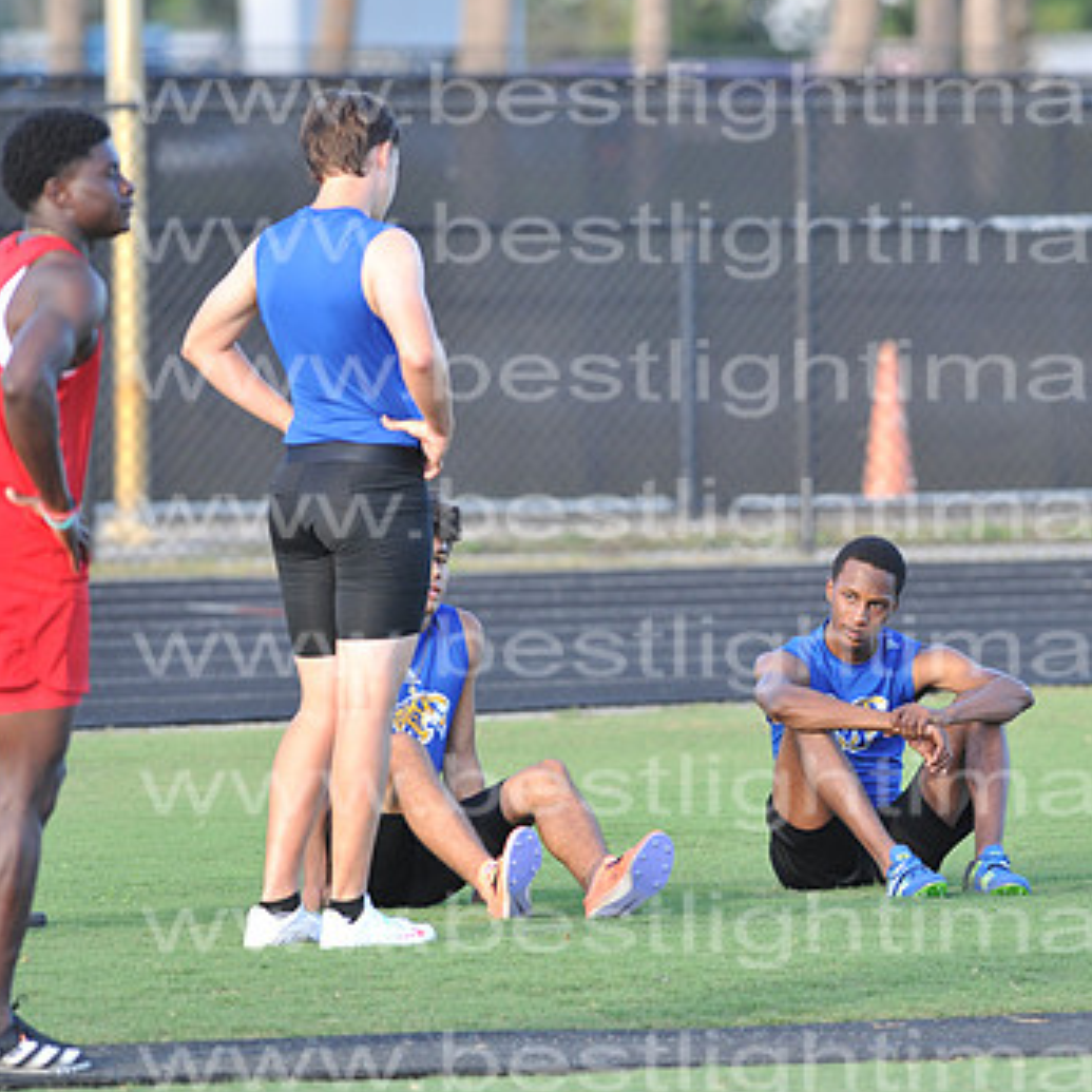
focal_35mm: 428
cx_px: 855
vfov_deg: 4.1
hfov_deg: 4.1
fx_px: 15275
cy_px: 586
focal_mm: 300
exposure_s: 1/640
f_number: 4.5
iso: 800
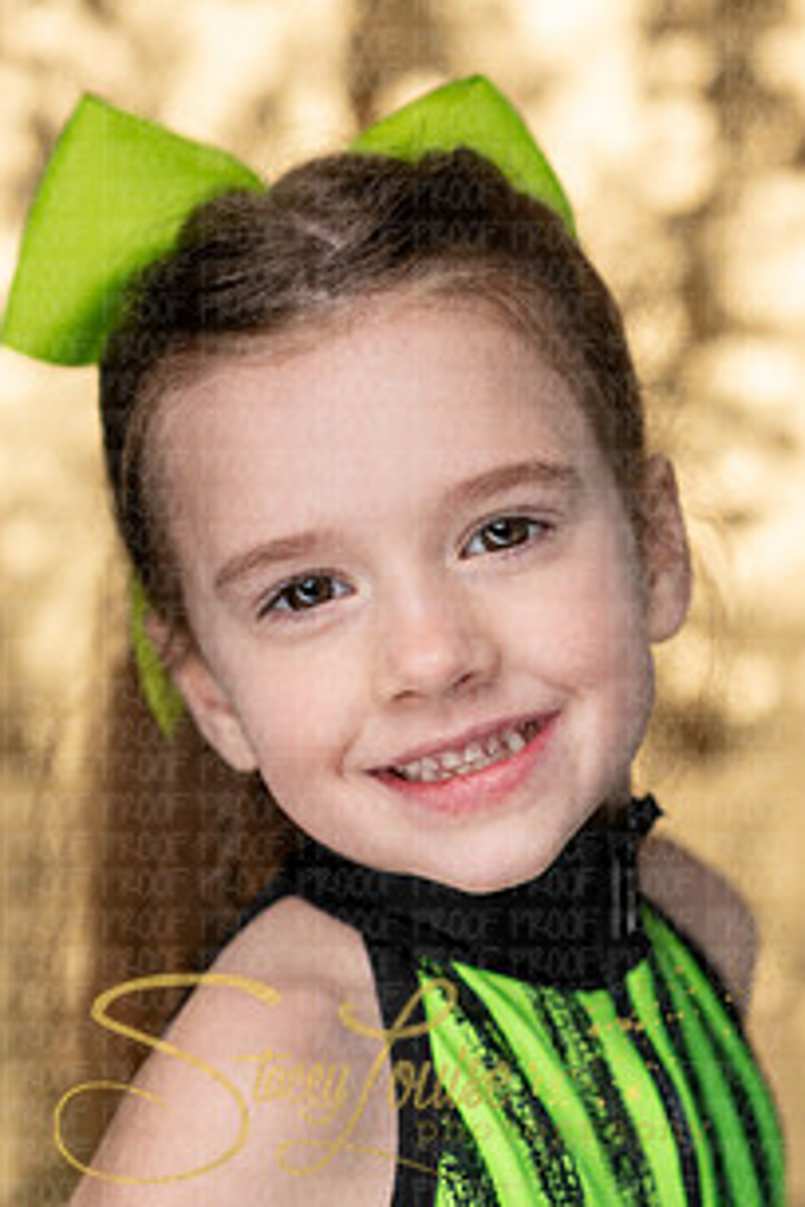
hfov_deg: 11.0
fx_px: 4192
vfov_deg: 16.4
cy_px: 738
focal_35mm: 125
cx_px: 399
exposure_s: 1/640
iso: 1250
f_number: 2.8
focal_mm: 85
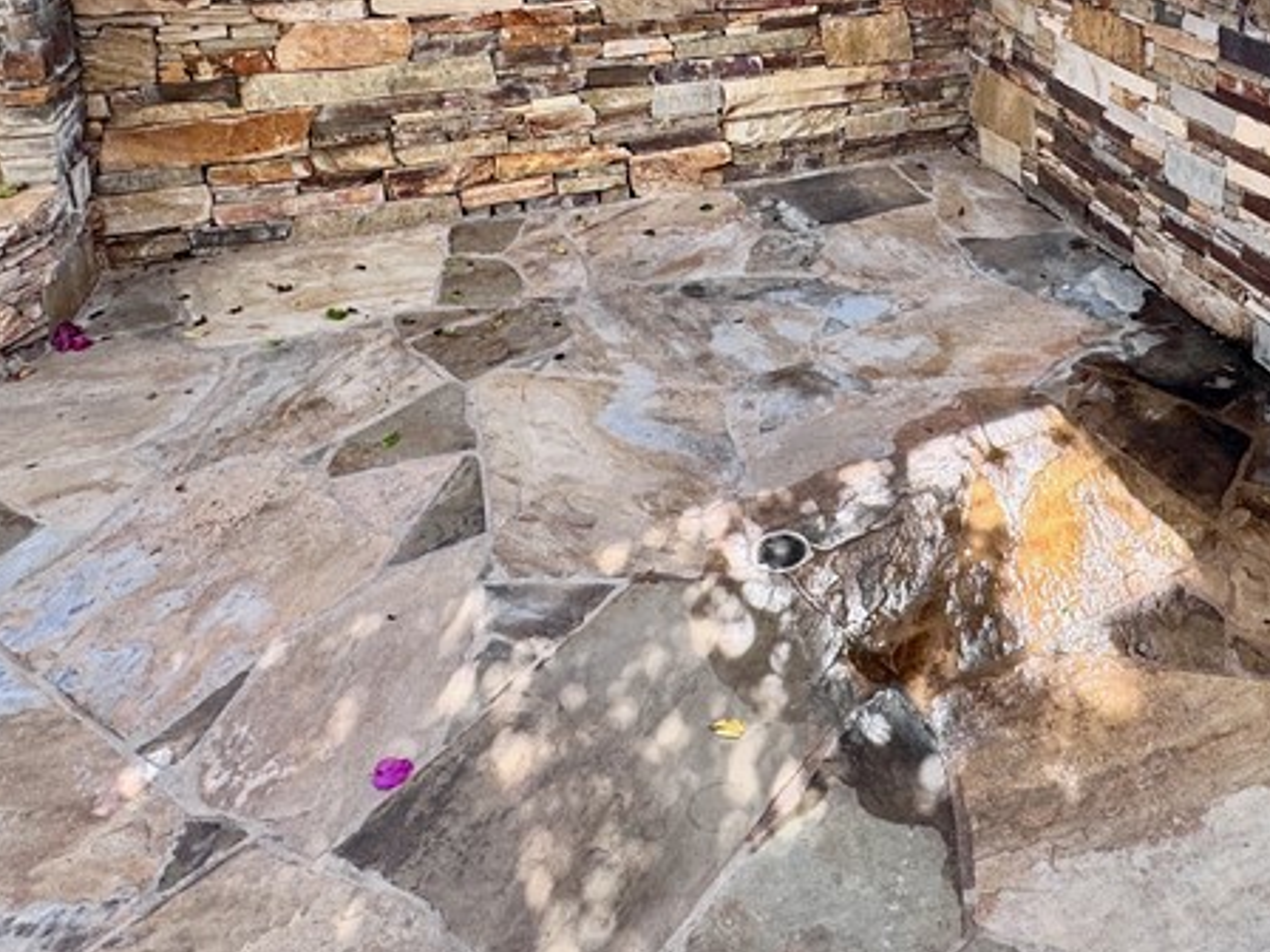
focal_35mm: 32
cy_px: 17
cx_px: 972
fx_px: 1174
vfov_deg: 39.4
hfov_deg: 53.9
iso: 40
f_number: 2.2
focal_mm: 2.22
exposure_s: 1/135
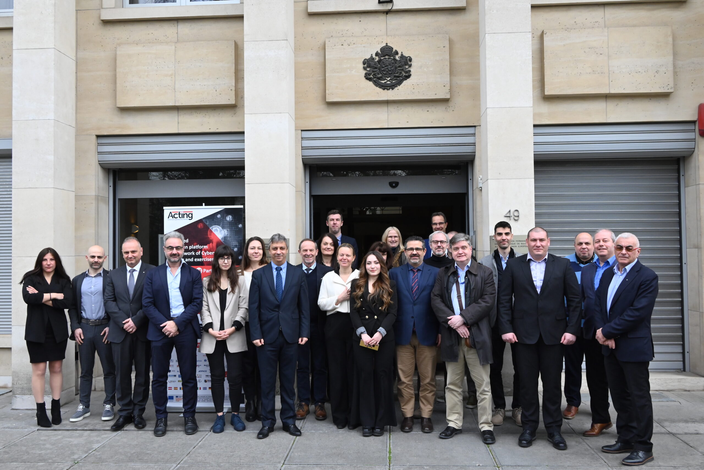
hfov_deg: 57.2
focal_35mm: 33
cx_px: 352
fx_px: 646
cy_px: 235
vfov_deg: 40.0
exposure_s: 1/640
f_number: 13
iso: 2500
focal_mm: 33
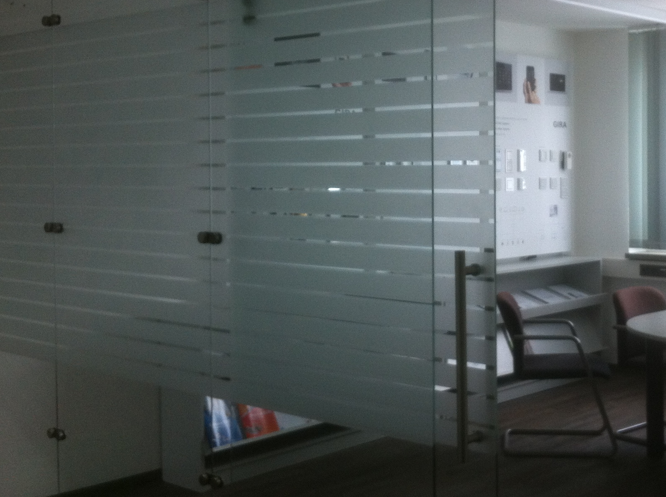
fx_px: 1095
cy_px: 171
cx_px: 432
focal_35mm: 57
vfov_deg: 25.5
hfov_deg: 33.6
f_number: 2.8
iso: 100
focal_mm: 3.85
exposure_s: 1/40
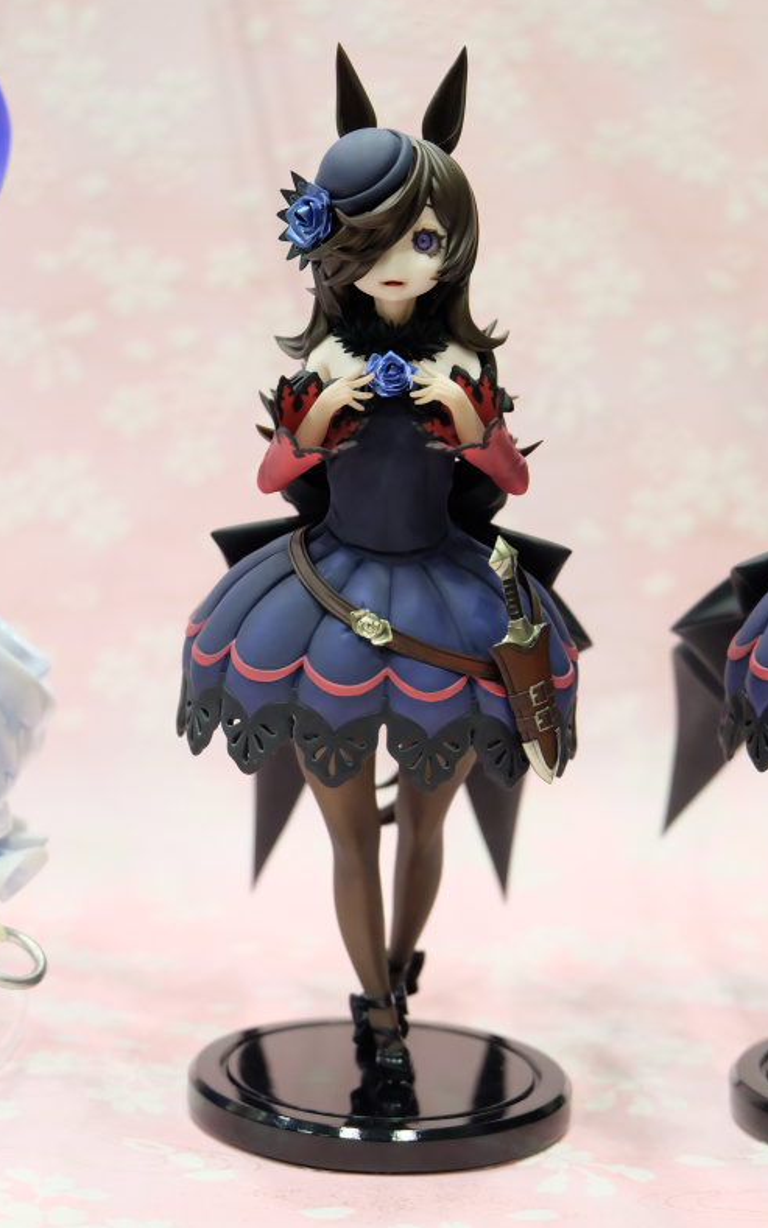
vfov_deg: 33.0
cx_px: 404
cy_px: 612
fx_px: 2077
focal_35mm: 62
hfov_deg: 21.0
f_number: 5.3
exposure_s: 1/38
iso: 3200
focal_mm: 40.2
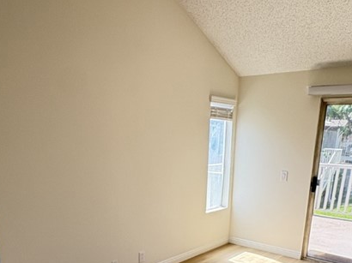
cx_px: 173
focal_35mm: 35
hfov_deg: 52.6
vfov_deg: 38.2
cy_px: 232
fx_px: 356
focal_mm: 2.22
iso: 64
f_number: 2.2
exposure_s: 1/145
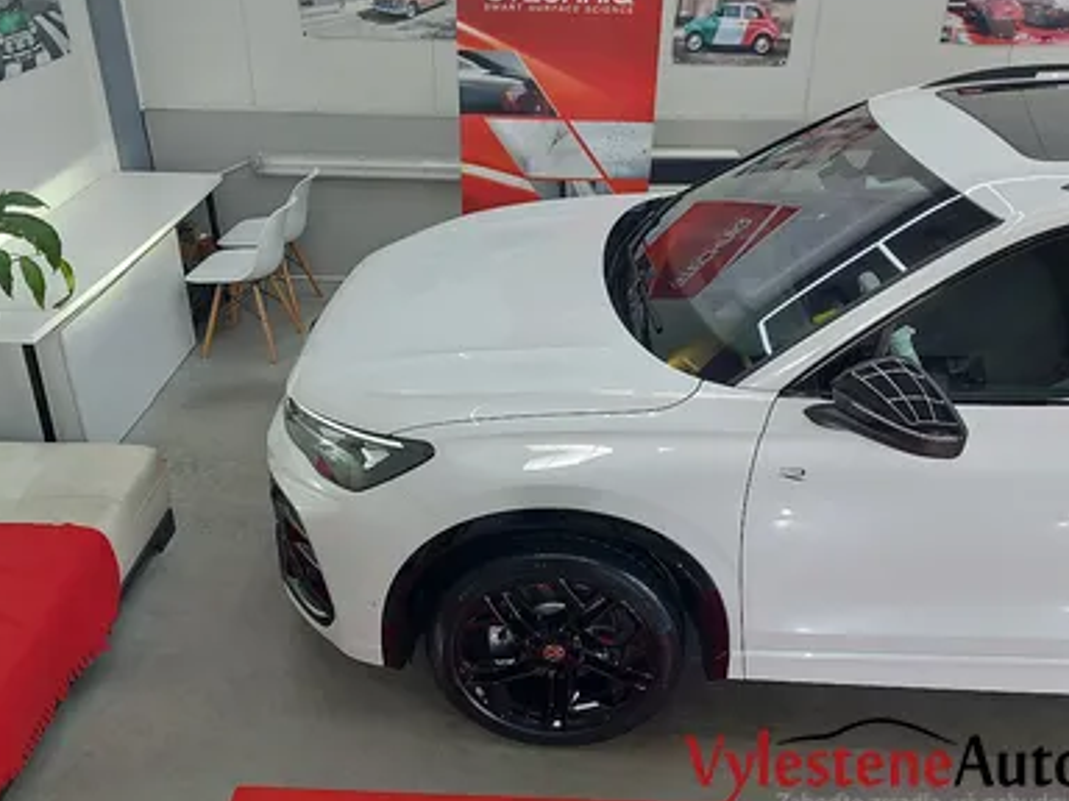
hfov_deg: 60.0
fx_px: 926
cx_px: 534
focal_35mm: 30
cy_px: 356
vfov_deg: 46.7
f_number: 1.8
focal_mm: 5.23
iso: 40
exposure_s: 1/50
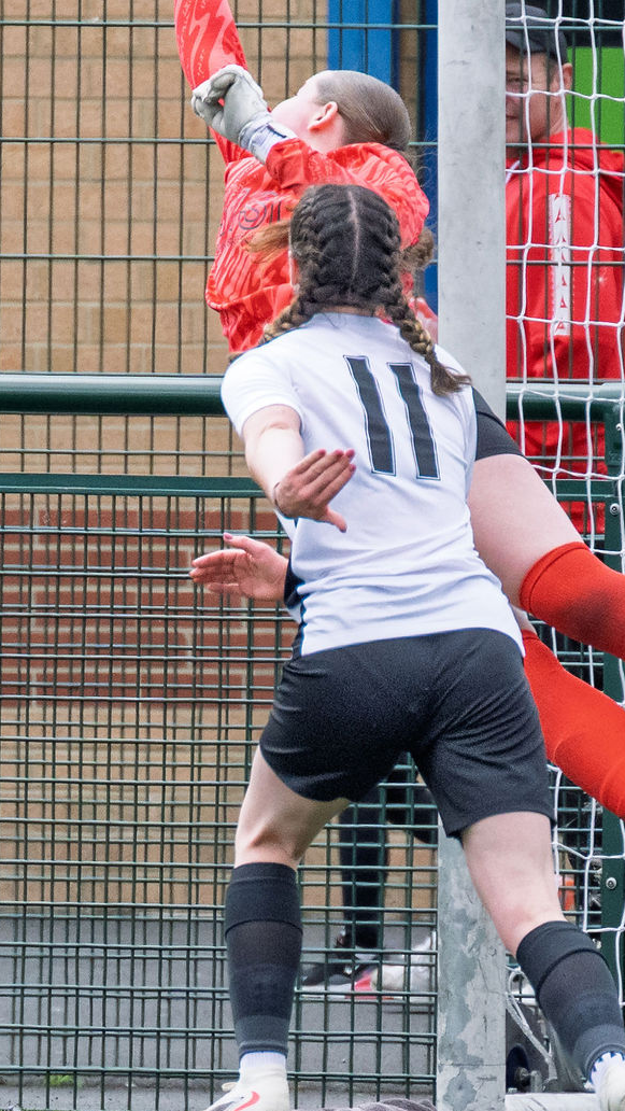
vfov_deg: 1.1
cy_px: 497
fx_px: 57002
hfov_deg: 0.6
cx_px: 121
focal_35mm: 1936
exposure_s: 1/1600
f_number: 5.6
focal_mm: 400
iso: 1000
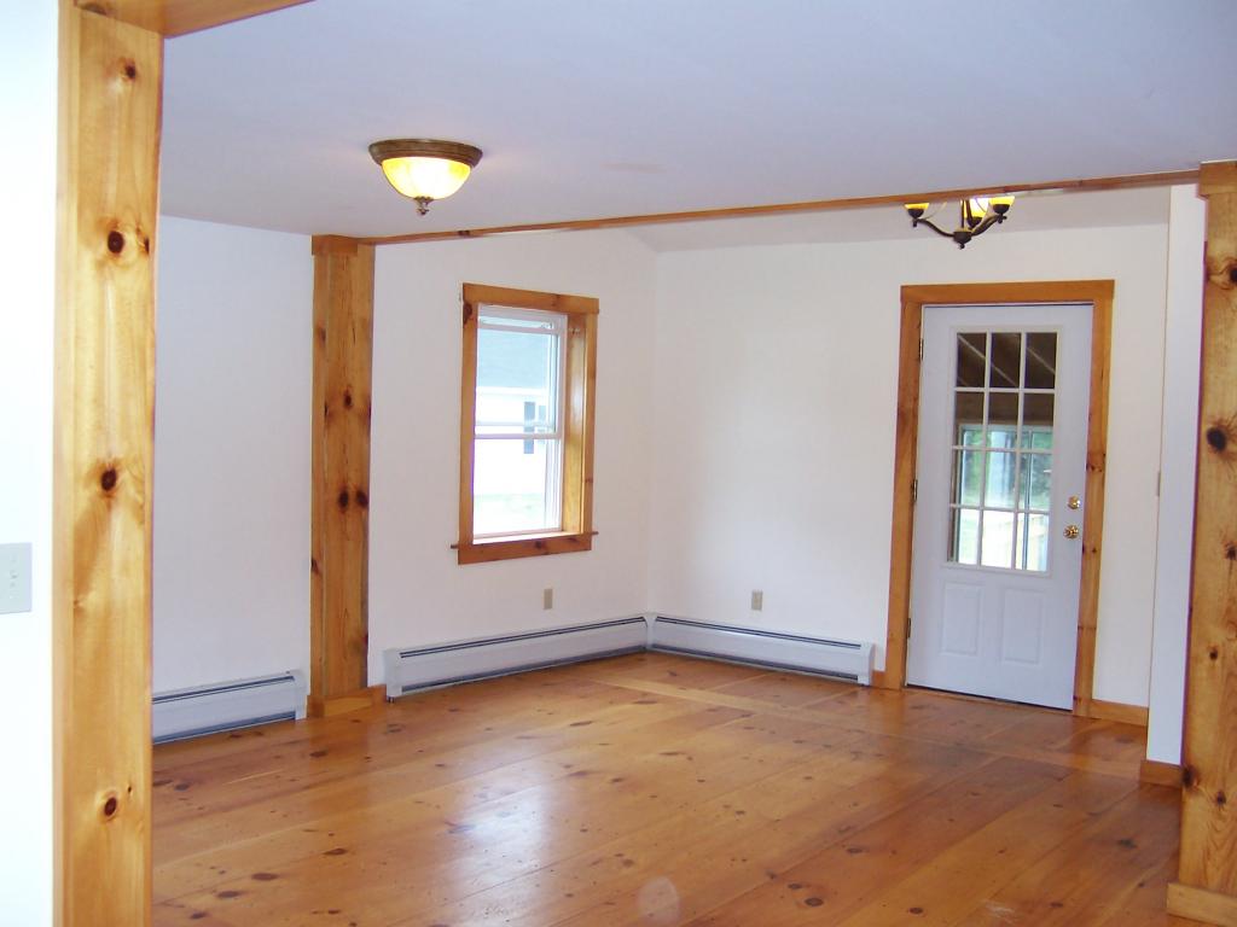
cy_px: 464
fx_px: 1286
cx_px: 618
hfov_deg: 51.4
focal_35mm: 36
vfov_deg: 39.7
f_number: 2.8
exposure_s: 1/60
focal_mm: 5.6
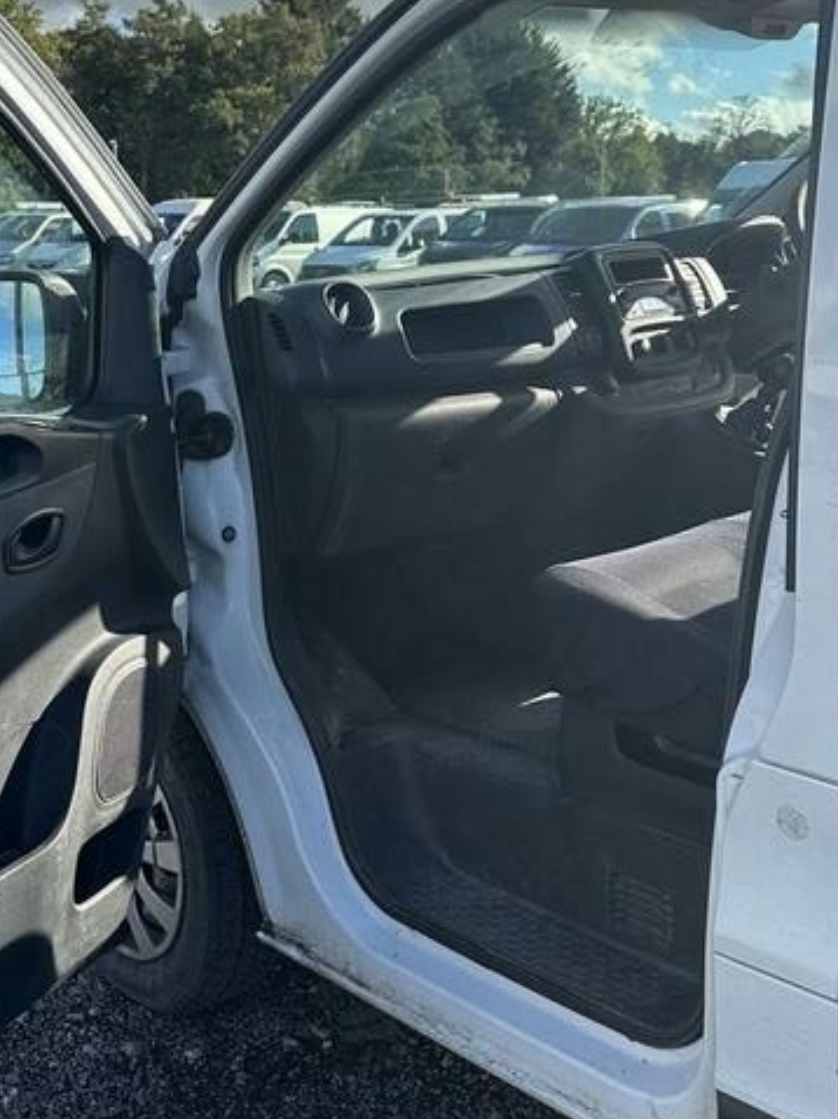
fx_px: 1454
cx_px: 227
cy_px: 433
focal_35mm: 45
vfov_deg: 41.8
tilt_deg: -8.9
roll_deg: +0.8
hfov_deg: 31.7
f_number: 1.78
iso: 80
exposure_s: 1/2410
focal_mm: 6.86
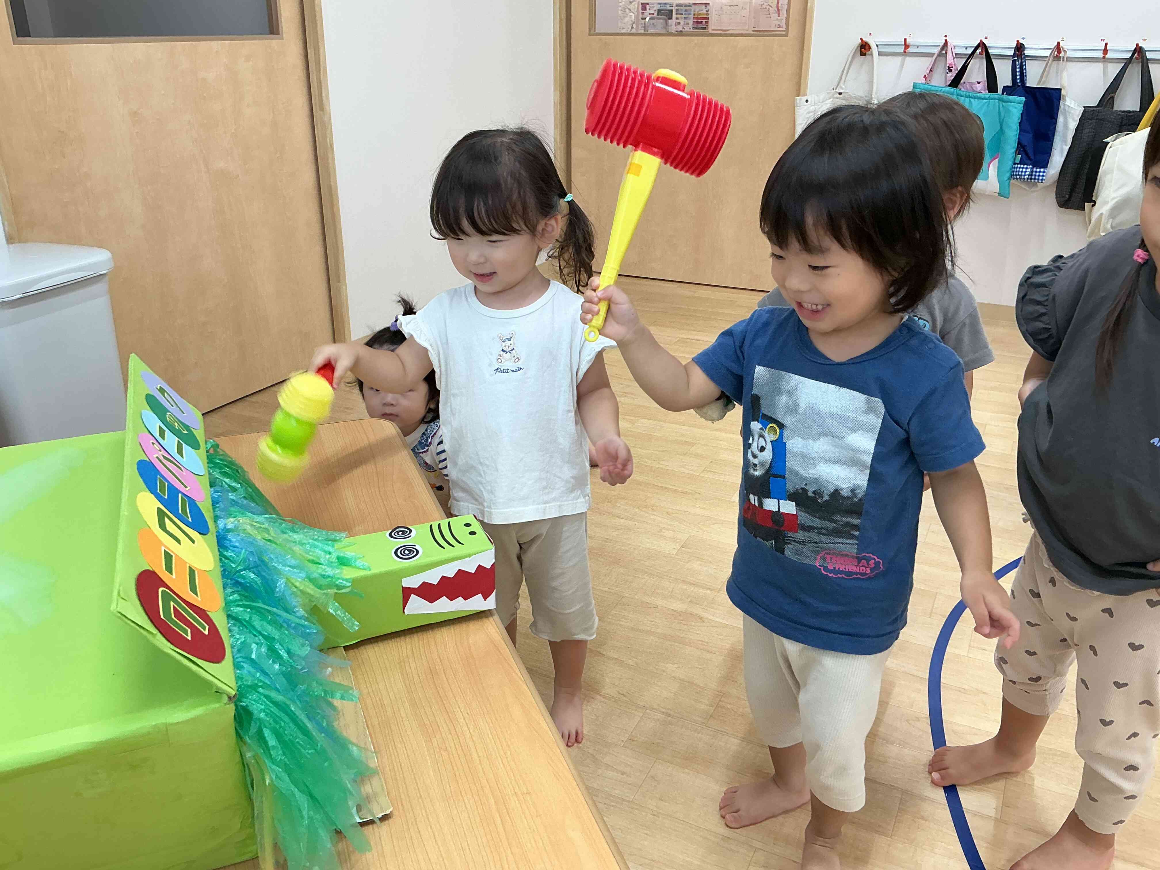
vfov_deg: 48.2
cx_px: 580
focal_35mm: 29
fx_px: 972
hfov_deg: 61.7
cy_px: 435
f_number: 1.8
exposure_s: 1/60
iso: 40
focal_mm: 3
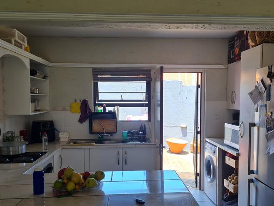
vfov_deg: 40.7
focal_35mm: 35
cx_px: 148
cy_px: 116
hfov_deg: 52.5
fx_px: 277
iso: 50
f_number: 1.8
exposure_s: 1/156
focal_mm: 5.4
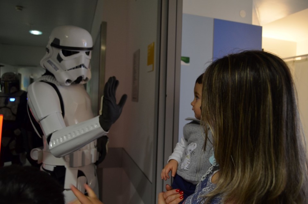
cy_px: 102
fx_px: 231
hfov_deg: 67.5
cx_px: 154
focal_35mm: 27
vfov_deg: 47.7
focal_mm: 18
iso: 800
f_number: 3.5
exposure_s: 1/50
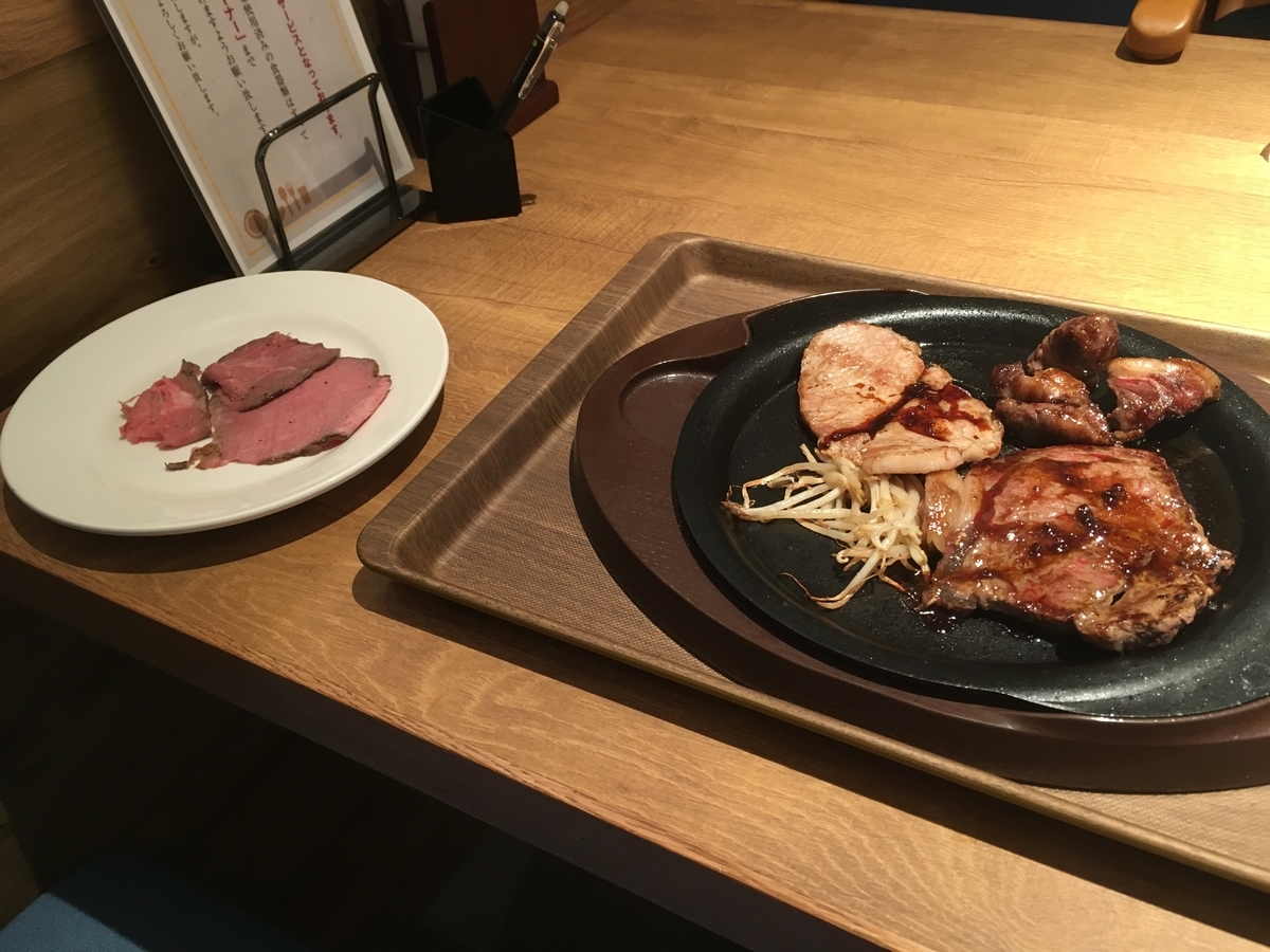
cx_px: 635
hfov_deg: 61.7
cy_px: 476
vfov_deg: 48.2
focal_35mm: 29
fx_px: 1064
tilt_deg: -39.2
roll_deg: +5.8
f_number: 2.2
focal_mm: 4.15
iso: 80
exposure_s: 1/30
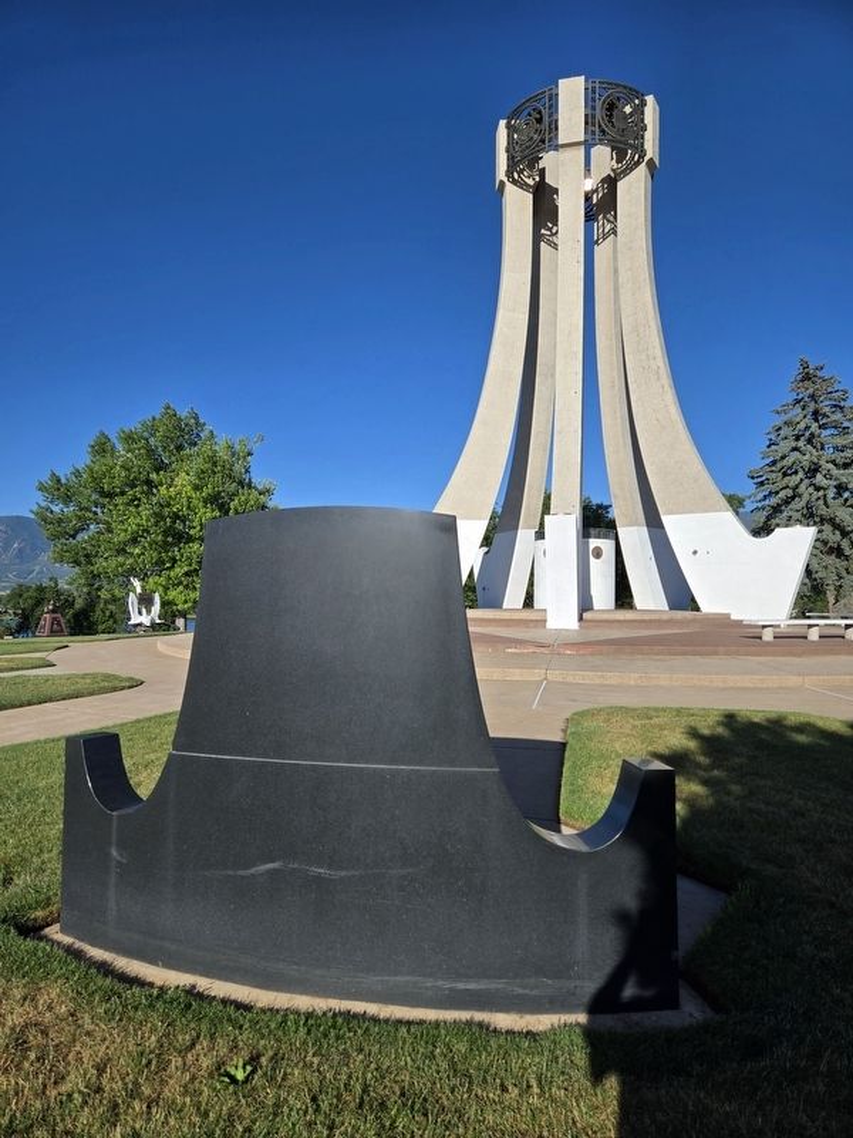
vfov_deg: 73.9
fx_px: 756
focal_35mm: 23
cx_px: 426
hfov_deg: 58.9
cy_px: 569
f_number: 1.8
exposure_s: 1/2391
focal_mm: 5.4
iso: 25
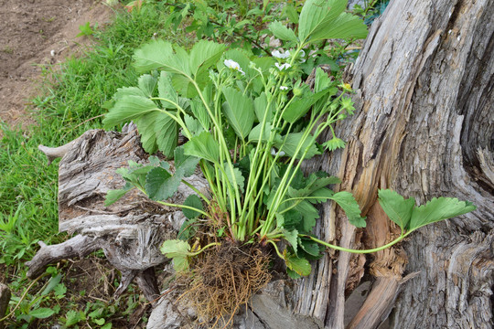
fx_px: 597
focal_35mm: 44
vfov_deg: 30.8
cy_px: 164
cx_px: 247
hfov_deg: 45.0
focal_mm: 29
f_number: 14
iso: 400
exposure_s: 1/125
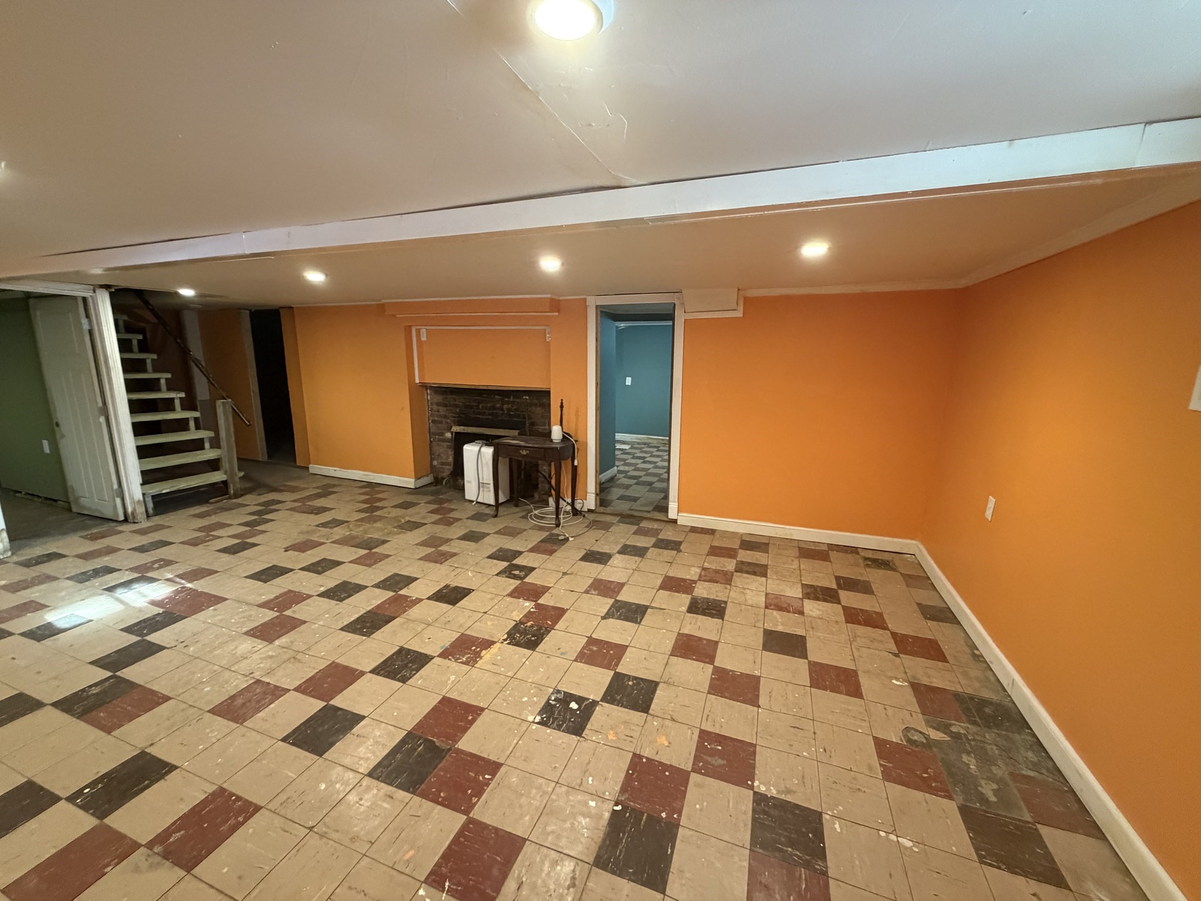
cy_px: 450
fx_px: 486
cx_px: 600
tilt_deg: -12.0
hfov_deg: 102.1
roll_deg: -0.4
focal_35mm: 14
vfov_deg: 85.7
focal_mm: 2.22
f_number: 2.2
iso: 500
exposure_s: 1/60
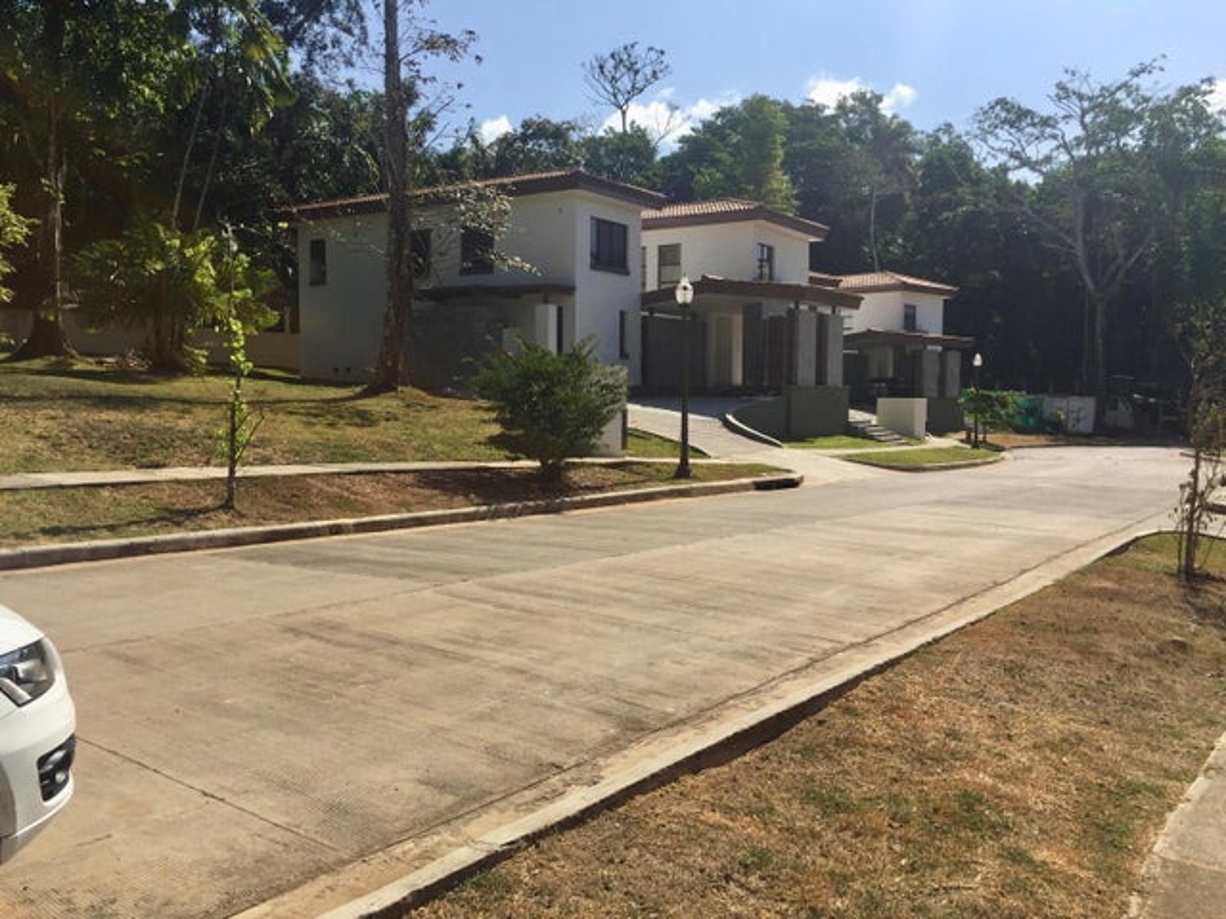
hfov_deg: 61.7
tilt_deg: -4.3
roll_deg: -1.7
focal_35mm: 29
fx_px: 1027
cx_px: 613
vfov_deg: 48.2
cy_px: 460
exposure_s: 1/3300
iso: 32
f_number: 2.2
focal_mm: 4.15
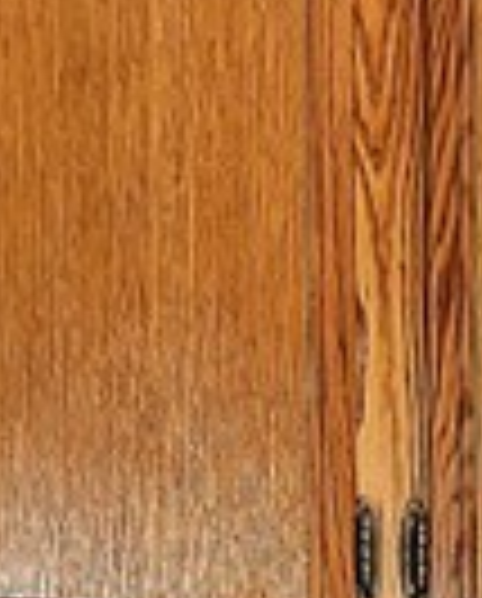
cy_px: 946
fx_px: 1919
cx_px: 1464
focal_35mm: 108
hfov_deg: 10.2
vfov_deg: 16.0
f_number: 8
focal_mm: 10
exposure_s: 1/30
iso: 400
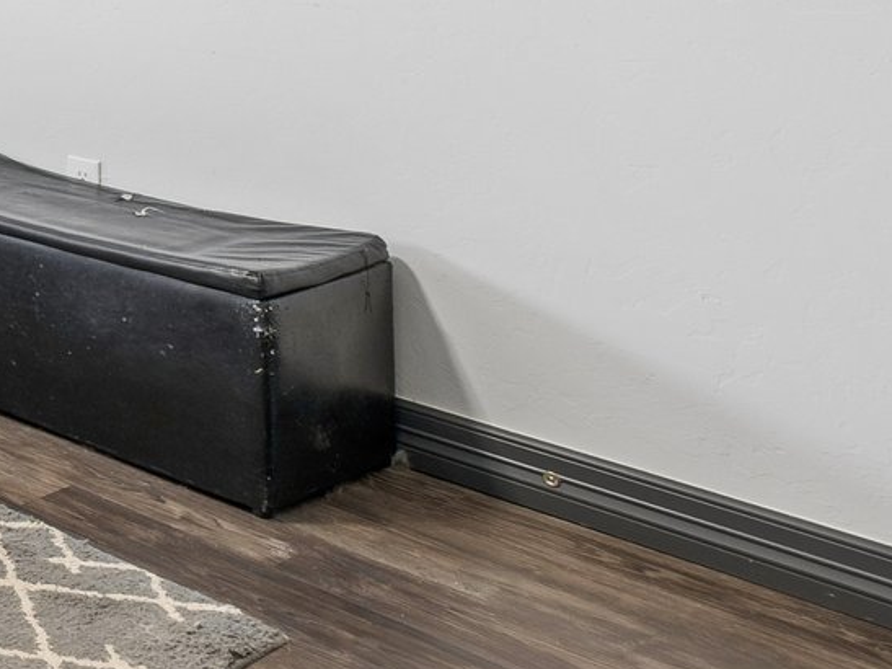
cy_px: -182
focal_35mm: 54
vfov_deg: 24.0
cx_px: -711
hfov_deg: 22.0
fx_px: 1391
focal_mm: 10
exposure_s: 1.6
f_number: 6.3
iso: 100
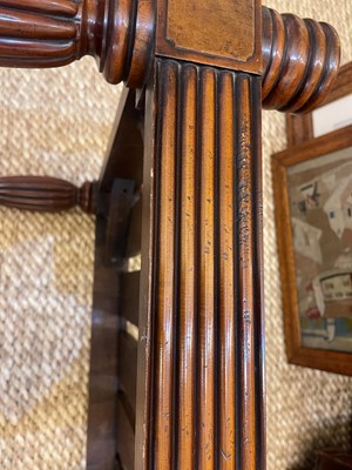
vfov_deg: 69.4
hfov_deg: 54.9
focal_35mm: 25
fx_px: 339
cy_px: 235
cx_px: 176
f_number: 1.6
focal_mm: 5.1
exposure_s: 1/50
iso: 400
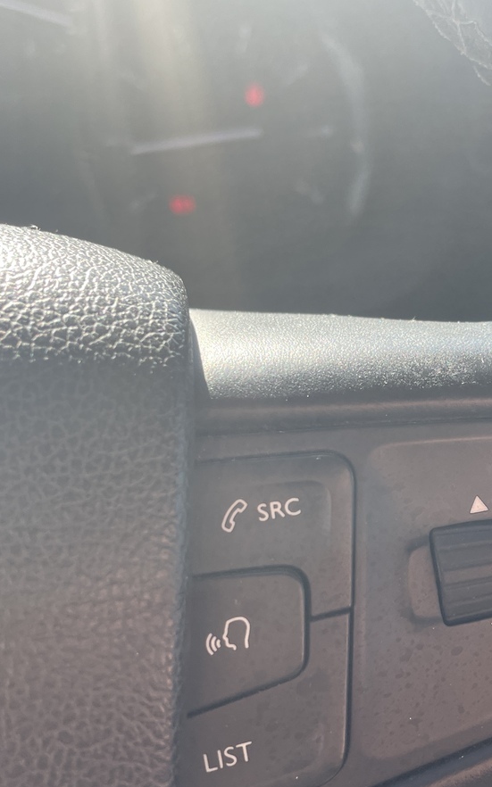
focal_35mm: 45
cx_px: 379
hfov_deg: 28.1
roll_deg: +0.1
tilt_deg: -31.2
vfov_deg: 44.3
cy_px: 425
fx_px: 966
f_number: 1.6
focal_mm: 4.2
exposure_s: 1/362
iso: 32
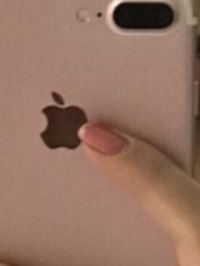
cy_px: 491
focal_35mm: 408
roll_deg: -0.8
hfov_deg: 3.7
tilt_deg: -12.6
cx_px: 91
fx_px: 3136
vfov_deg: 4.8
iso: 320
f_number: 2.8
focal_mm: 6.6
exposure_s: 1/50
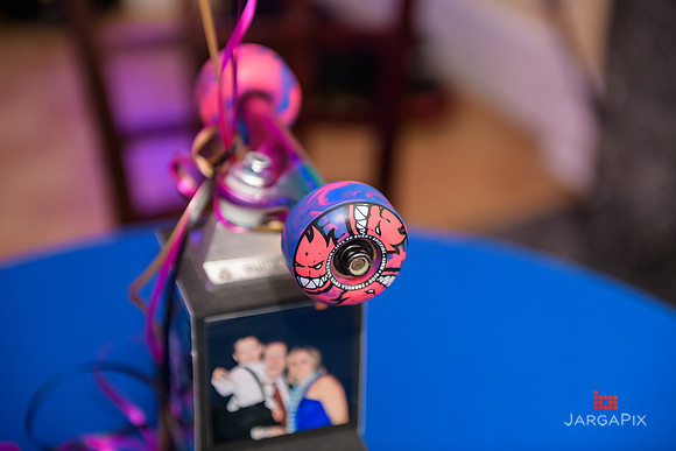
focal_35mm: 70
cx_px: 338
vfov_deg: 19.5
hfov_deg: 28.8
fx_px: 1315
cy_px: 226
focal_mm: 70
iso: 1600
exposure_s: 1/125
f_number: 3.2
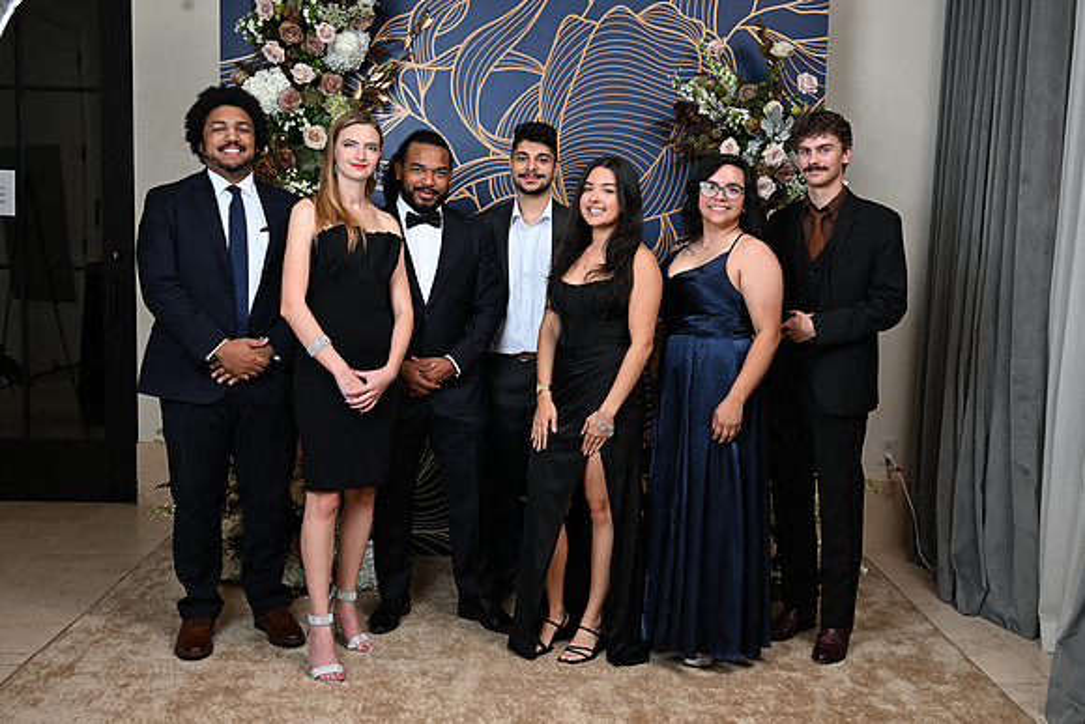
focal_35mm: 39
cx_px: 542
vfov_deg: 34.2
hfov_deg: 49.5
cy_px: 362
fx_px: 1176
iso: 125
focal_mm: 39
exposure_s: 1/125
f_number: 6.3
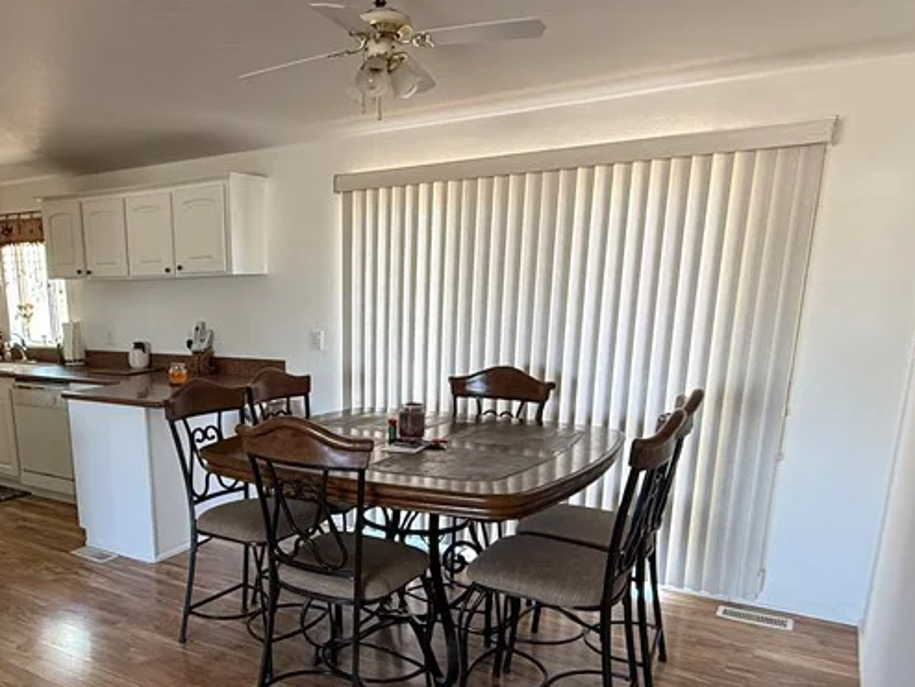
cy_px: 485
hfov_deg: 59.8
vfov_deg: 47.1
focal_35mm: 29
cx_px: 283
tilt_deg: -14.6
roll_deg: +1.4
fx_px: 767
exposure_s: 1/60
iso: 200
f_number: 2.2
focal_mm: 2.22
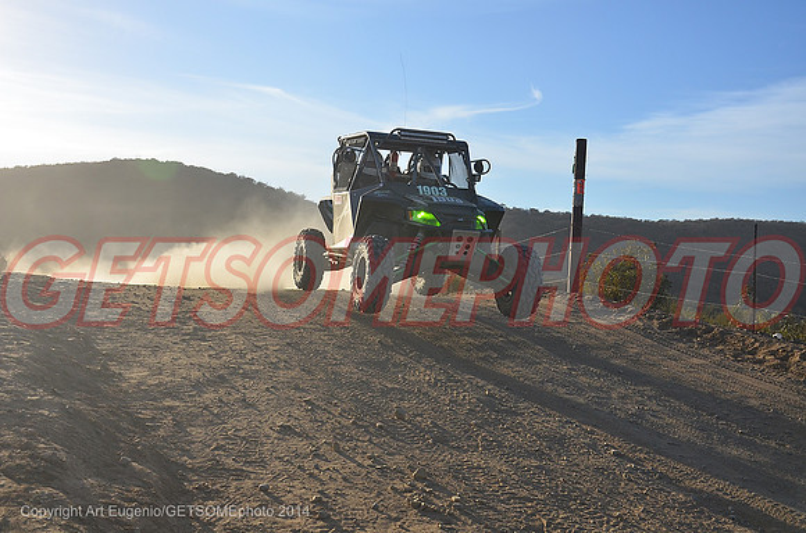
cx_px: 403
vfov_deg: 32.9
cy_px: 266
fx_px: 905
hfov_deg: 48.0
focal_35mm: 40
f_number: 7.1
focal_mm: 27
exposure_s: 1/1600
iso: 400
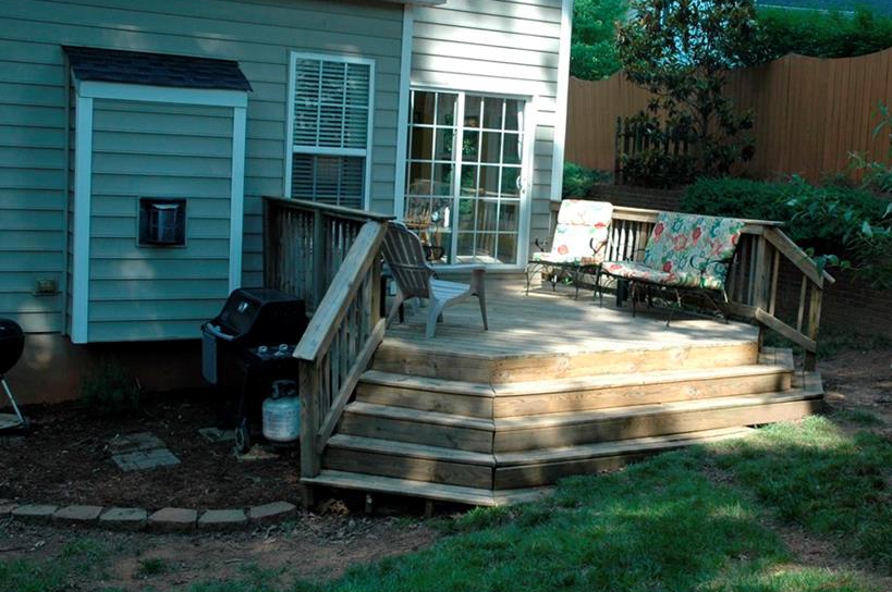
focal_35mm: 45
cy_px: 276
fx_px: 1114
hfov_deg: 43.5
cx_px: 523
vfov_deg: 29.8
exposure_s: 1/250
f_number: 8
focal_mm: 24
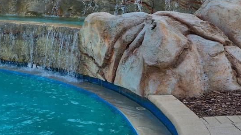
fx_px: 473
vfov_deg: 15.8
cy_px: -17
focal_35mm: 74
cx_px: 109
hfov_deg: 28.6
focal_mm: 30
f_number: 8
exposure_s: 1/80
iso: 100
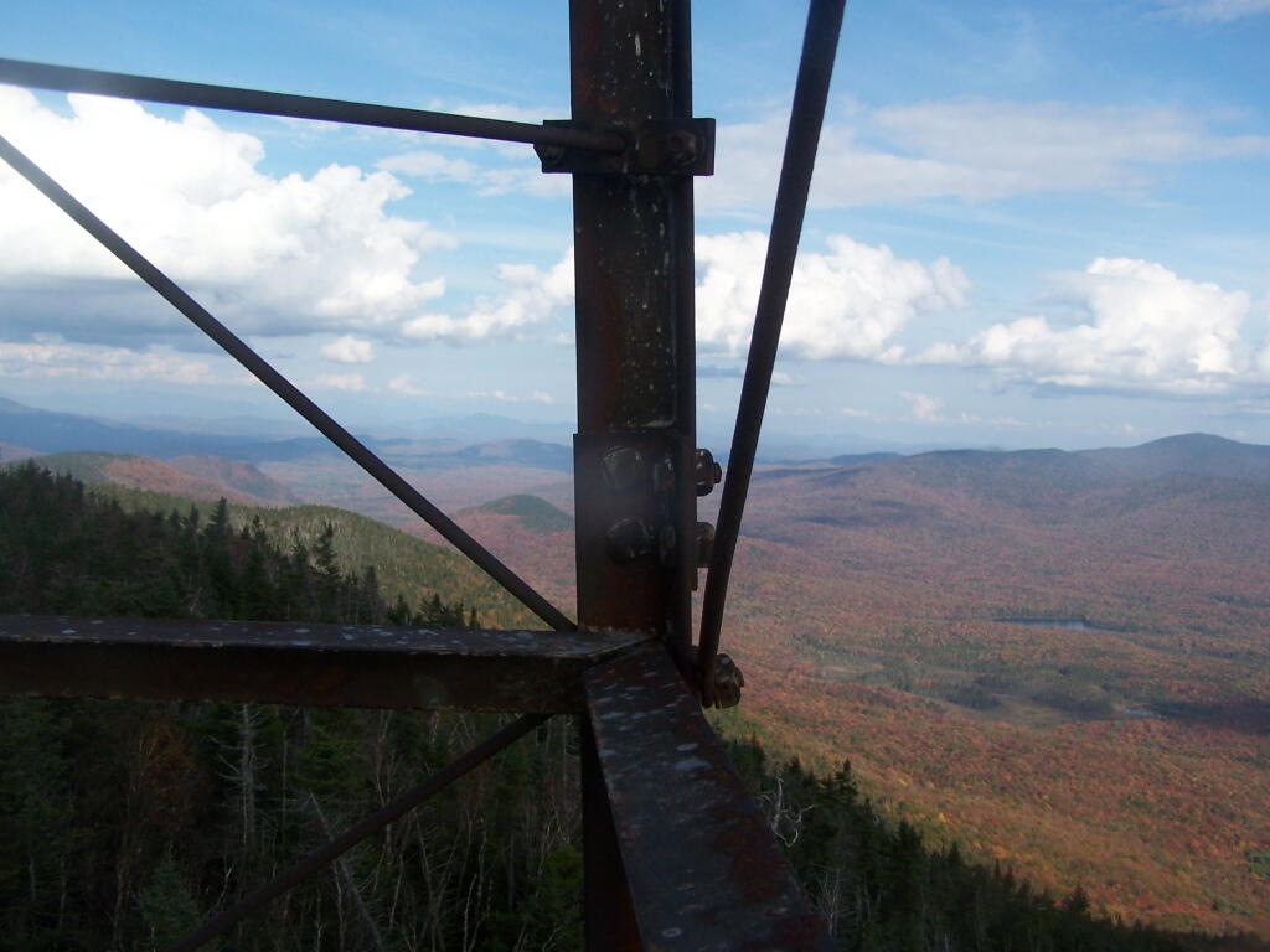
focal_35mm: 38
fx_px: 1394
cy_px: 476
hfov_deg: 49.0
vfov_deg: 37.7
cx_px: 635
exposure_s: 1/800
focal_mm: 6.3
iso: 80
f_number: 4
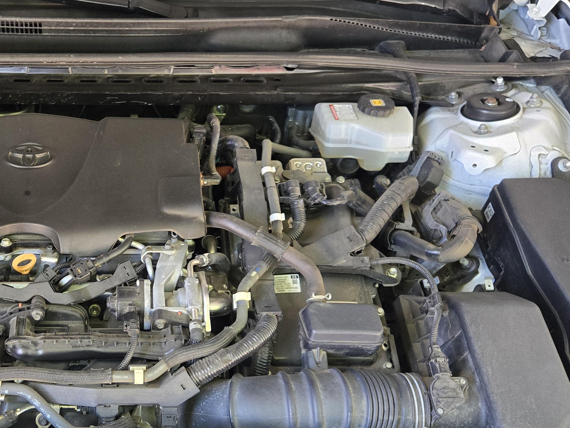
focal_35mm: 47
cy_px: 249
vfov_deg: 30.8
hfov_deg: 38.7
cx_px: 106
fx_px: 774
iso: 250
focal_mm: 5.4
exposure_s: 1/120
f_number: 1.8
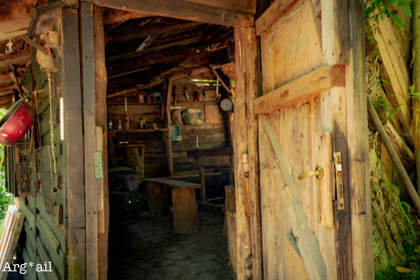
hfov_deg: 61.9
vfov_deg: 43.6
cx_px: 210
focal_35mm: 30
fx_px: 350
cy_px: 140
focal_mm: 20
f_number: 13
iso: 1000
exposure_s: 1/4
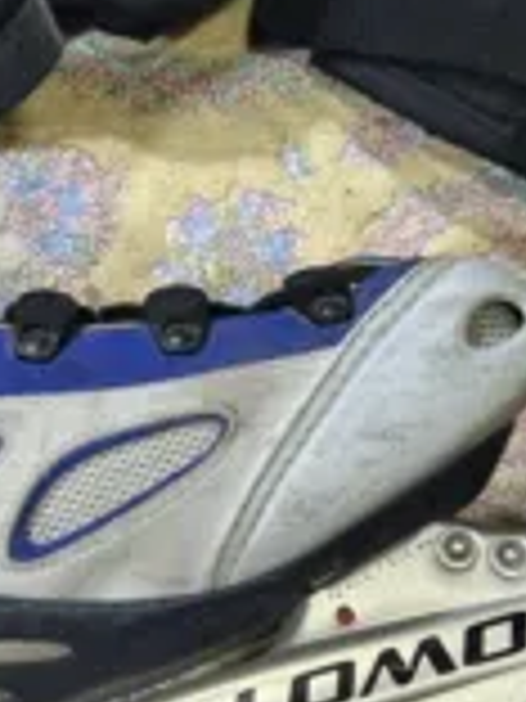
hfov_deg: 12.0
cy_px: 180
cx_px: 121
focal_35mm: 123
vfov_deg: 15.9
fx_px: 2492
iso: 160
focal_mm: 6.86
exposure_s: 1/50
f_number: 1.78
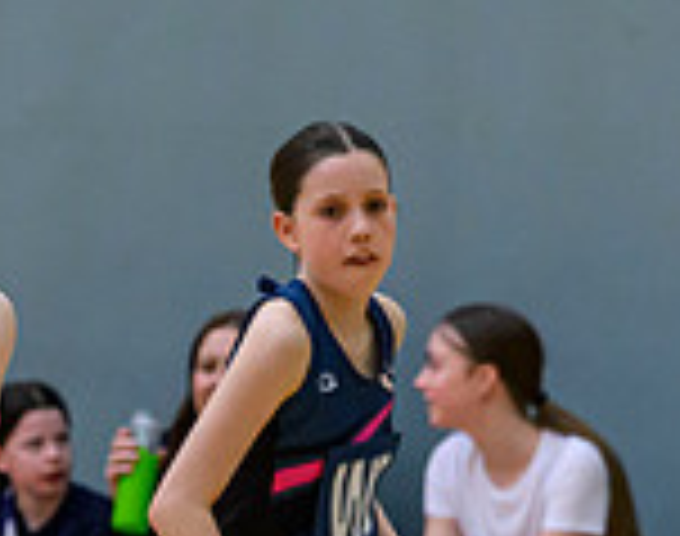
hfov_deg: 3.2
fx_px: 12045
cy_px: 602
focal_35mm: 602
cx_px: -74
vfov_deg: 2.5
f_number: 4.5
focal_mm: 120
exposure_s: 1/1000
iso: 4000
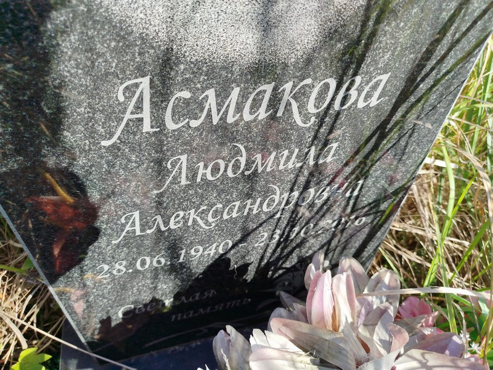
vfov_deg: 56.8
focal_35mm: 24
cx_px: 246
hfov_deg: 71.6
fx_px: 342
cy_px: 185
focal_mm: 5.31
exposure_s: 1/361
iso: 50
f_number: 1.7
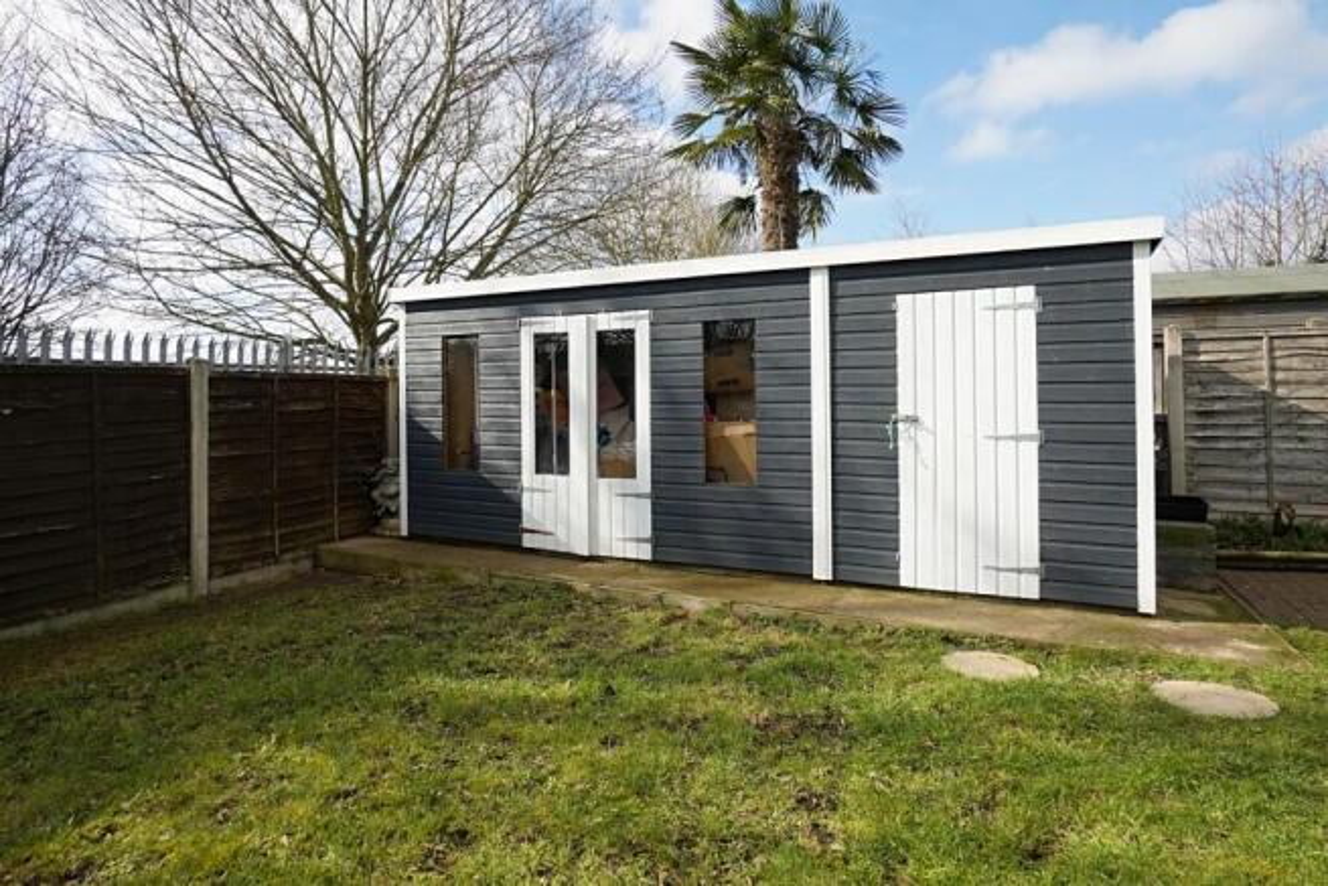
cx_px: 664
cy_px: 443
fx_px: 664
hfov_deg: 90.0
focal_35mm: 18
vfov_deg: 67.4
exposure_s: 1/1250
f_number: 5.6
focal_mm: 12
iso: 400
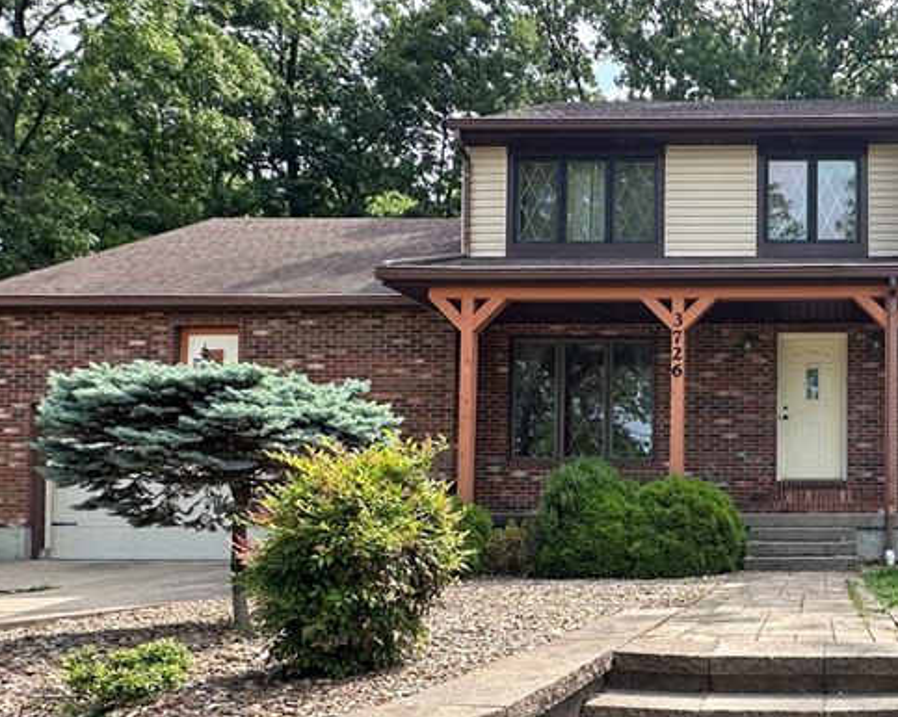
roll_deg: -0.9
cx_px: 818
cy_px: 511
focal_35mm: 29
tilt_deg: +2.0
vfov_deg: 48.6
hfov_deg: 52.6
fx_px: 770
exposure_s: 1/511
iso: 40
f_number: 2.2
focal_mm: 2.22
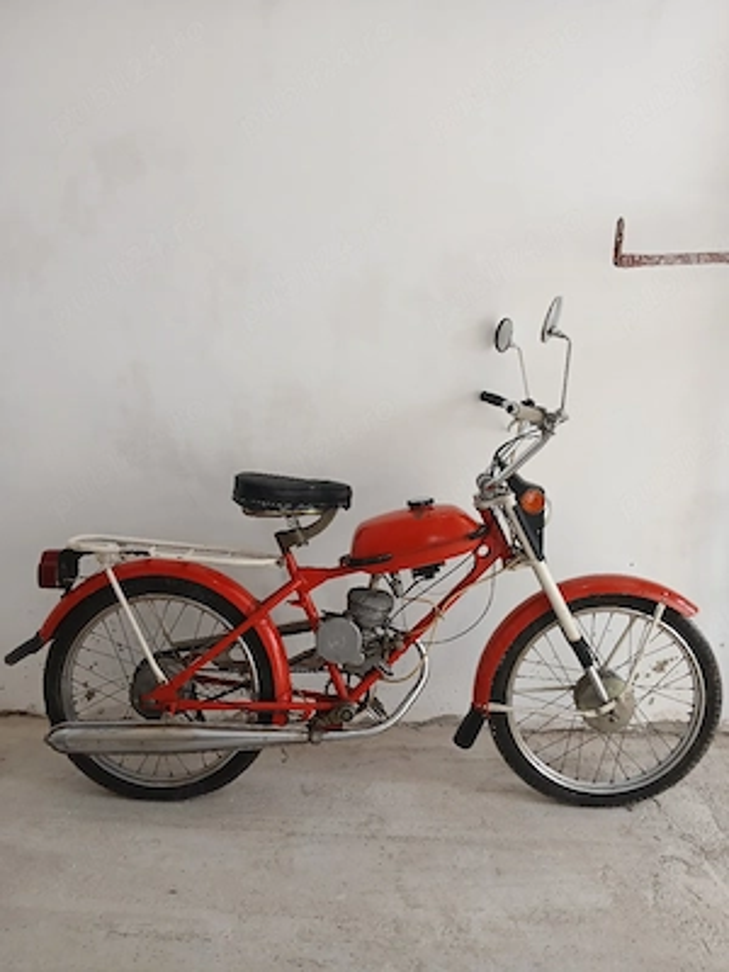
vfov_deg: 67.3
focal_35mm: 26
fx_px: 730
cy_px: 486
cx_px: 364
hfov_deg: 53.1
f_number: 1.8
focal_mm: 3.98
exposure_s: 1/50.3
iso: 64
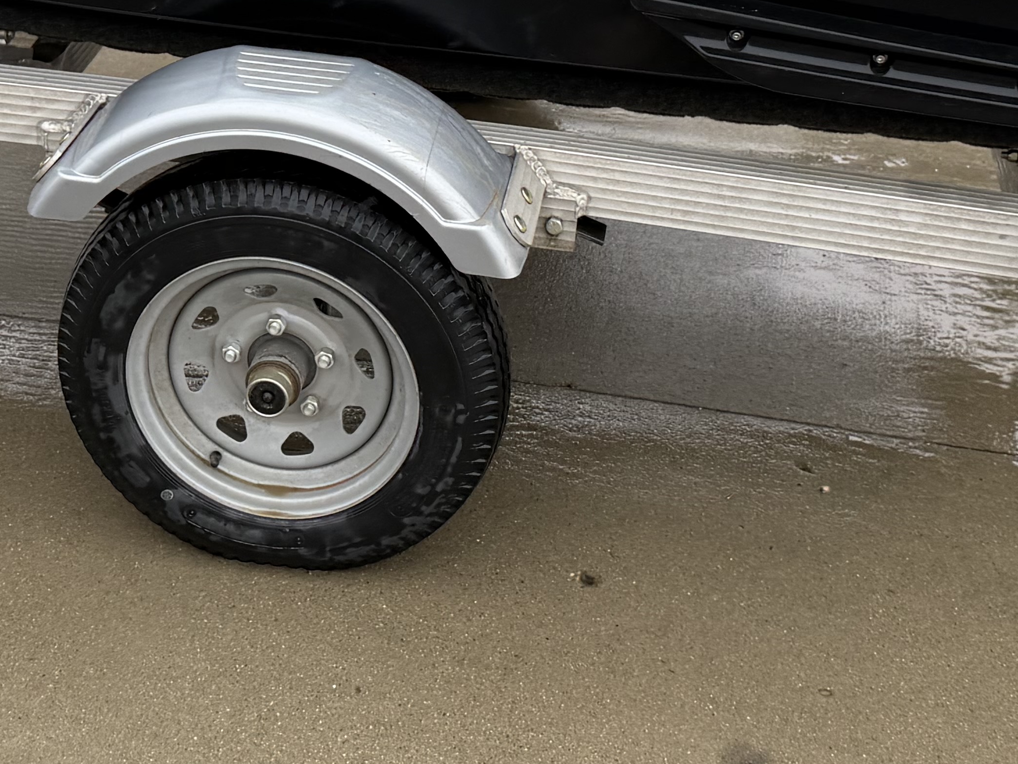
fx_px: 1941
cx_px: 363
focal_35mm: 66
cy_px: 23
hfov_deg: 29.2
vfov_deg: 21.6
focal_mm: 6.76
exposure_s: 1/240
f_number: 1.78
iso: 64
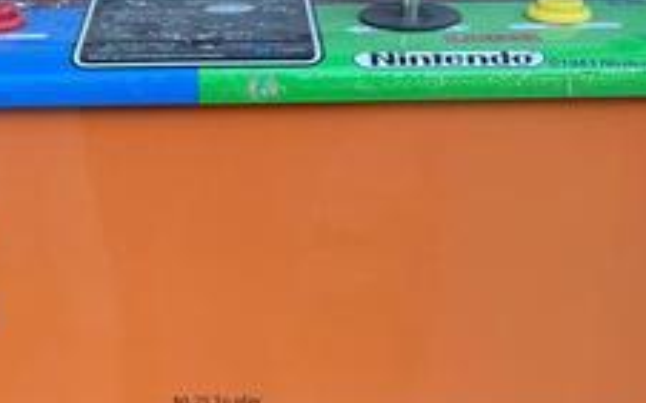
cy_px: 543
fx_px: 1056
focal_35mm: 60
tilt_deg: -30.3
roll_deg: -0.3
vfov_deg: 19.7
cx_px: 224
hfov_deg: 33.8
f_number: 1.78
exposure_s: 1/121
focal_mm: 6.76
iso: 80
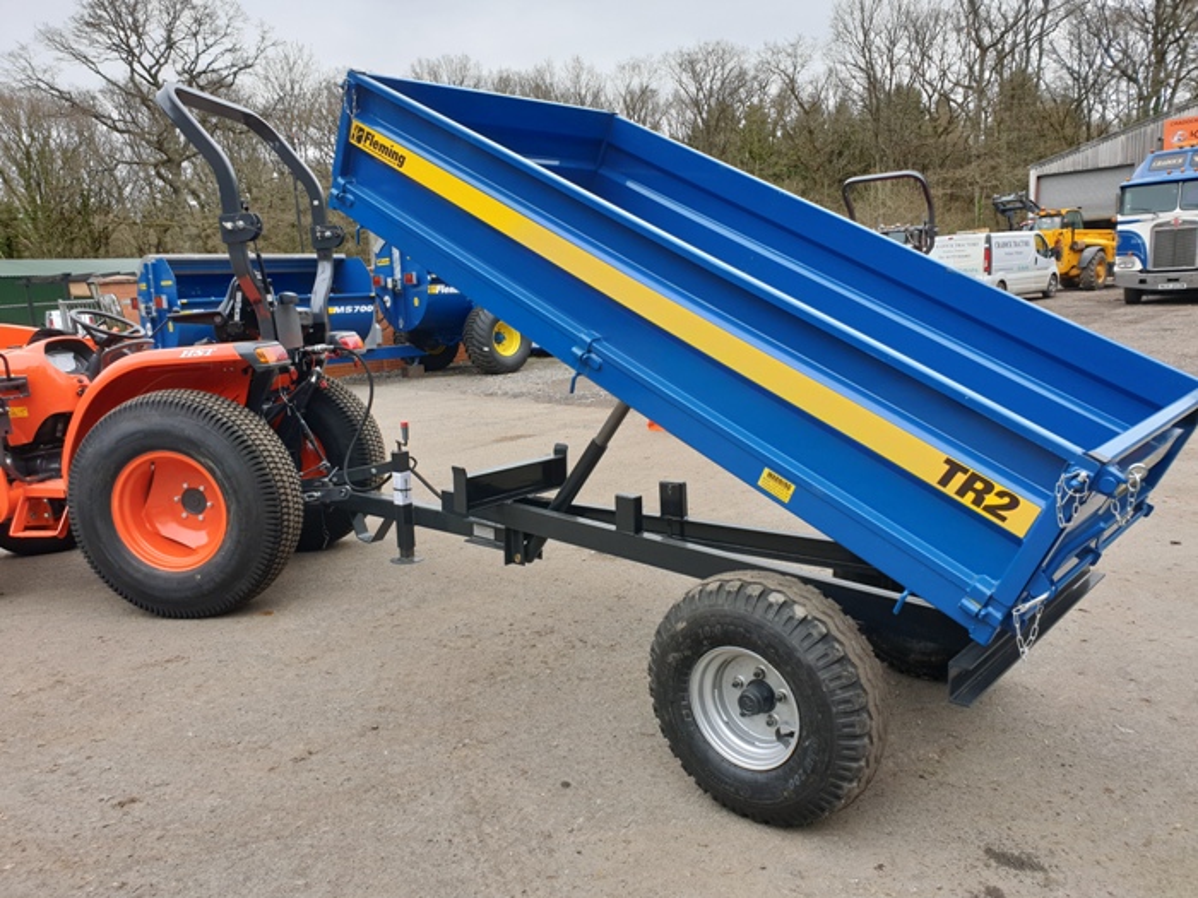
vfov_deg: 53.1
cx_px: 599
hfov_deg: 67.3
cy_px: 449
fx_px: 900
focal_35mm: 26
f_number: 2.4
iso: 50
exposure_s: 1/284
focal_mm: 4.3
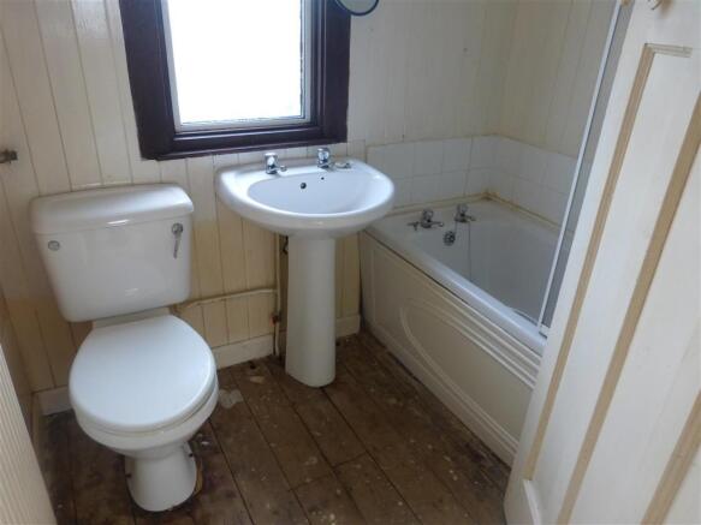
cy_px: 262
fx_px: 506
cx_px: 350
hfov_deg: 69.4
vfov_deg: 54.9
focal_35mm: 25
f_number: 3.3
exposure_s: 1/60
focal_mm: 4.3
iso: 200
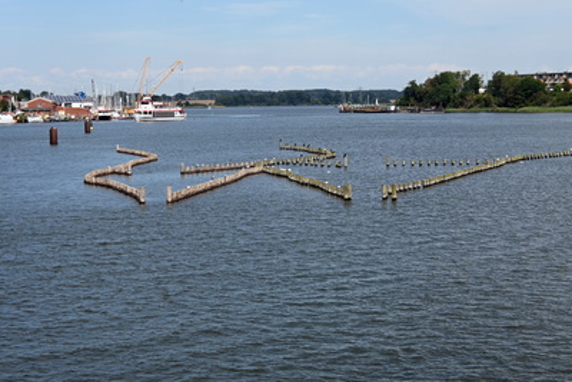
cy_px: 191
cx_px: 286
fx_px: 1192
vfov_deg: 18.2
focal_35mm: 75
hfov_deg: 27.0
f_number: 7.1
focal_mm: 50
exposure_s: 1/400
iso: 100
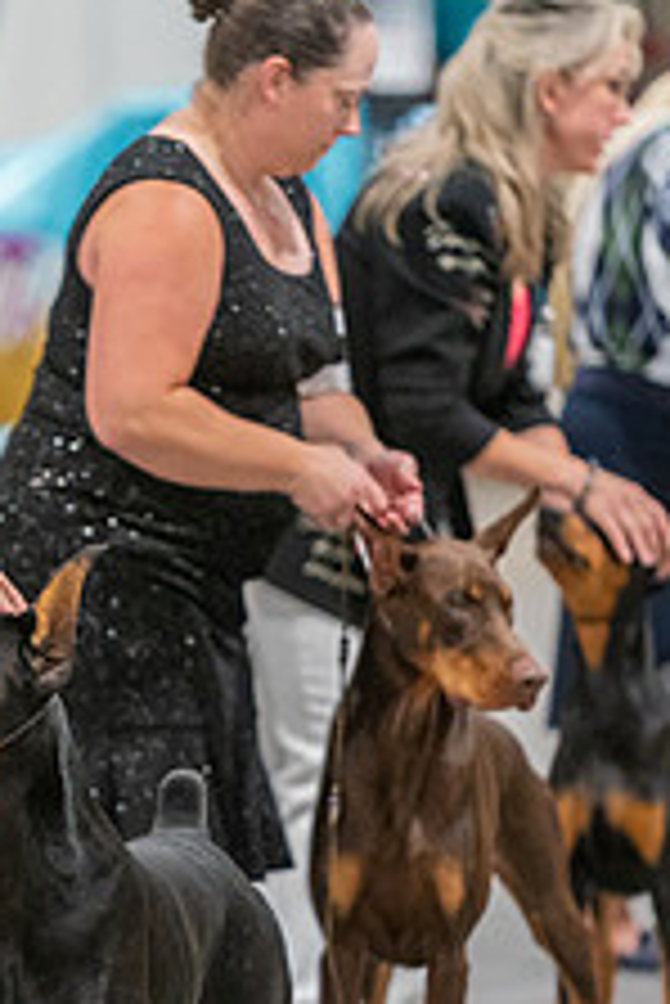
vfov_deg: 5.1
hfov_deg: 3.4
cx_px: 112
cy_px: 698
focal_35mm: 403
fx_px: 11232
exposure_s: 1/250
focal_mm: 200
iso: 6400
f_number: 2.8
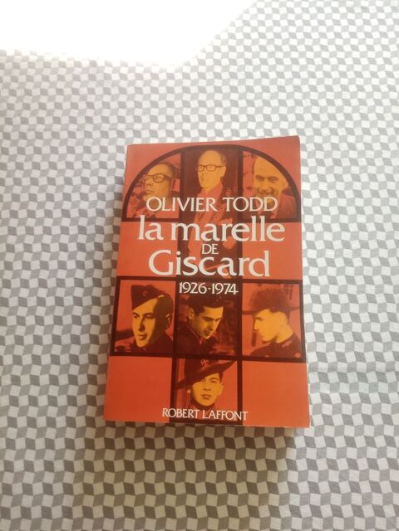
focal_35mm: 26
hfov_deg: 53.1
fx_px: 400
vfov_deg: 67.3
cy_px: 266
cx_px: 200
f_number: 1.8
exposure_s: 1/50
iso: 133
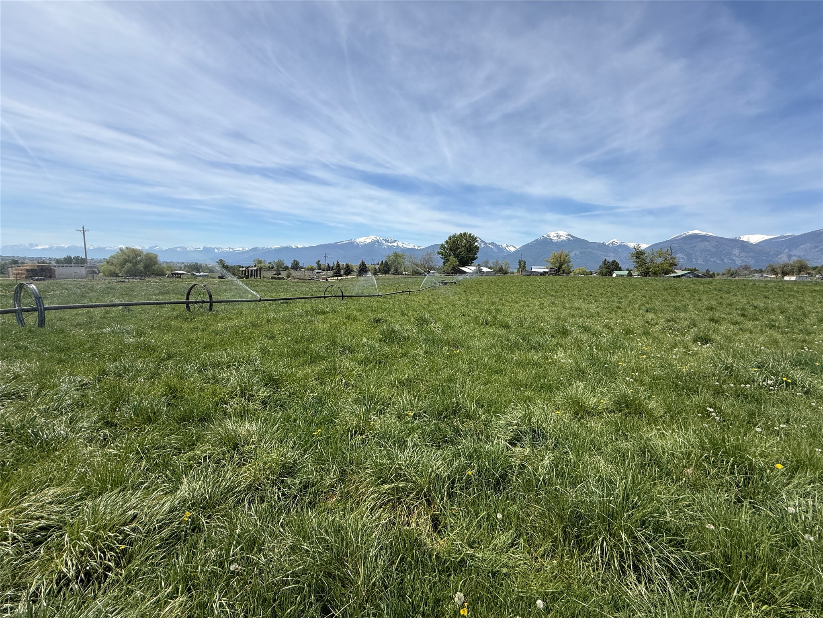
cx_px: 412
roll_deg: -1.3
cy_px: 309
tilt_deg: -6.7
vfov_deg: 85.7
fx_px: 333
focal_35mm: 14
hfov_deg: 102.1
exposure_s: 1/2611
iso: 50
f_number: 2.2
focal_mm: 2.22
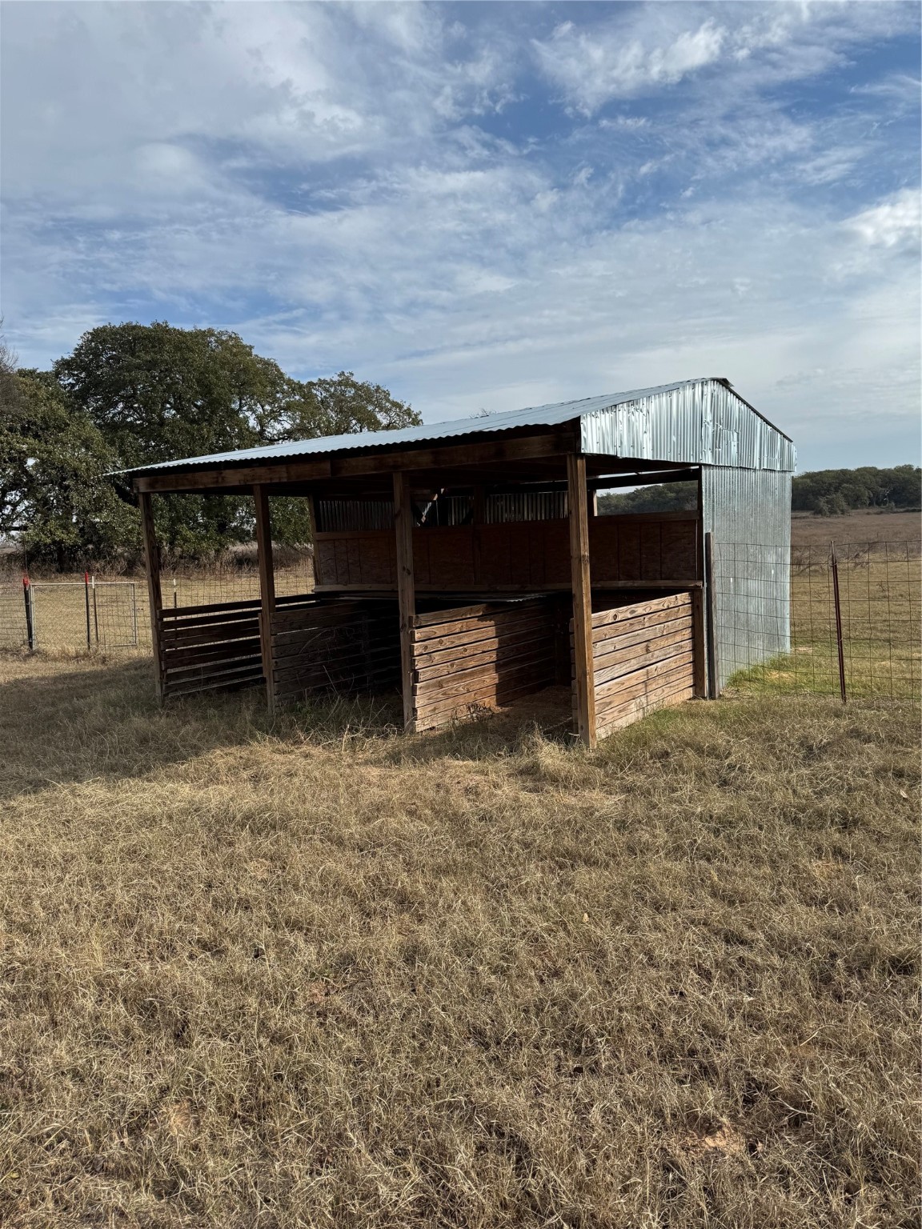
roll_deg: +0.2
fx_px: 852
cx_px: 461
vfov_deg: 71.6
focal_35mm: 24
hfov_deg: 56.8
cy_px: 614
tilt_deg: -6.9
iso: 80
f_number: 1.78
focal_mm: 6.76
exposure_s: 1/5814
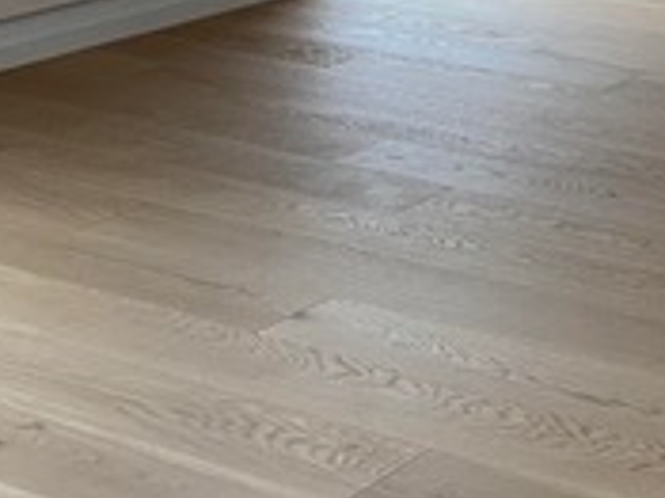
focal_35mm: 95
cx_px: 1011
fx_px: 1824
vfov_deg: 14.6
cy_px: -224
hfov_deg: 18.3
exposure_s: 1/60
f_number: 1.8
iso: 250
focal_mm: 4.25
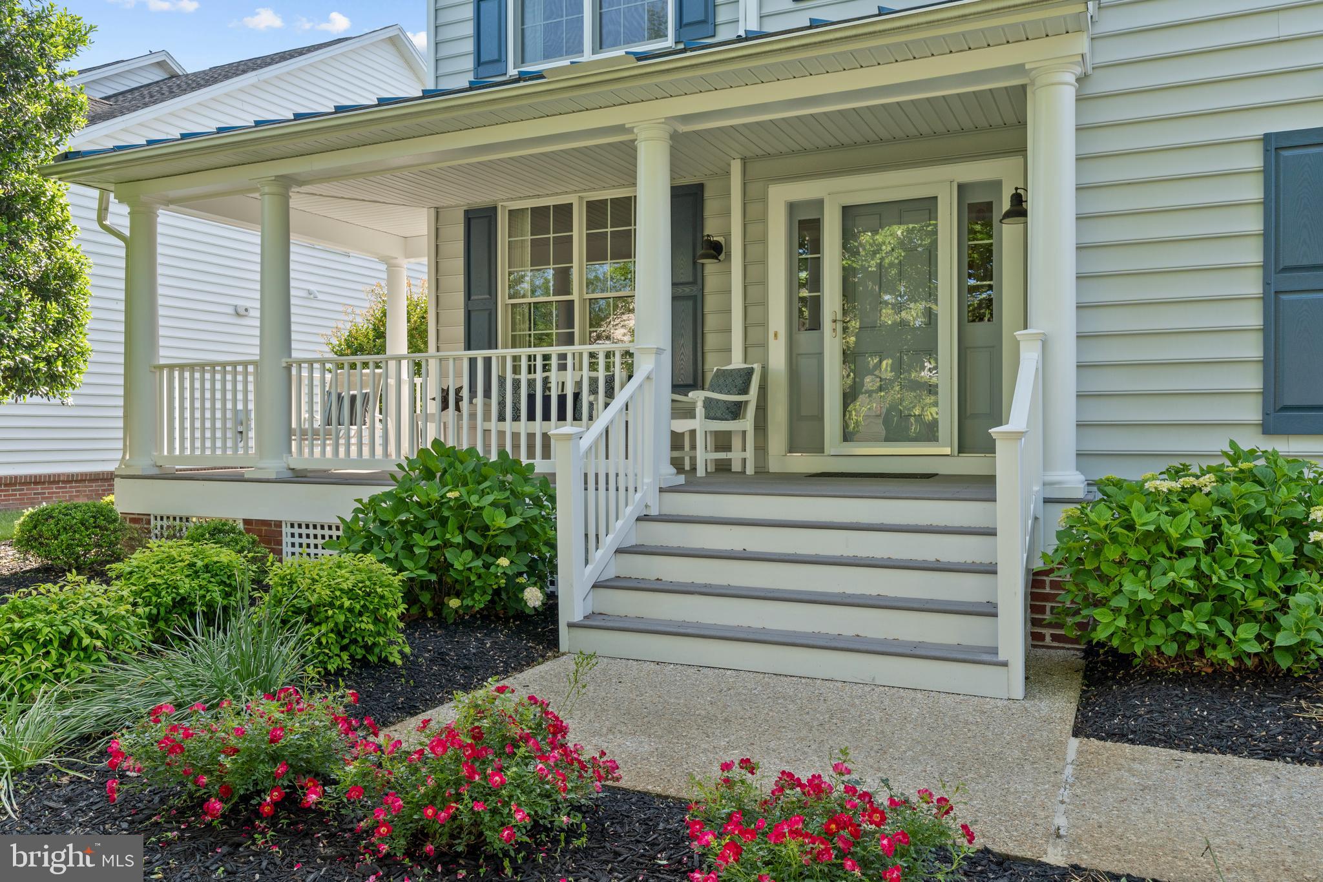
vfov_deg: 47.9
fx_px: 992
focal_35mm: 27
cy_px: 441
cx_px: 662
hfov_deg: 67.4
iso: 200
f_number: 7.1
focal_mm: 18
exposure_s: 1/100
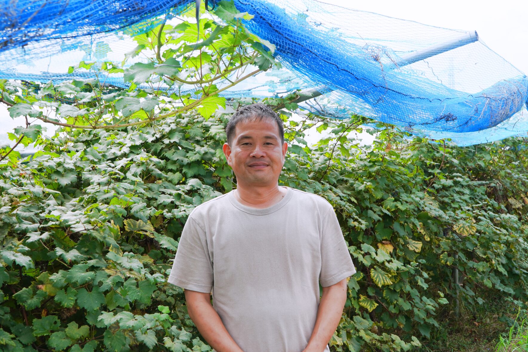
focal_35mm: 39
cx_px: 253
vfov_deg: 34.2
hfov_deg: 49.5
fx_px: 572
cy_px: 167
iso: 100
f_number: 6.3
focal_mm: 24
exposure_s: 1/160
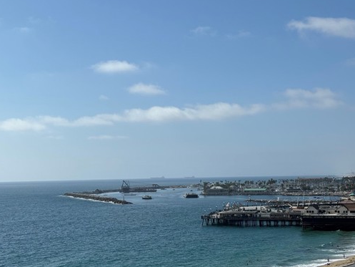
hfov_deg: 28.9
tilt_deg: +2.3
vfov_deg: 21.9
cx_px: 141
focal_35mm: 67
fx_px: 687
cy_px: 150
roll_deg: +1.8
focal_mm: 5.96
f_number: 1.6
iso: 40
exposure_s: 1/6329
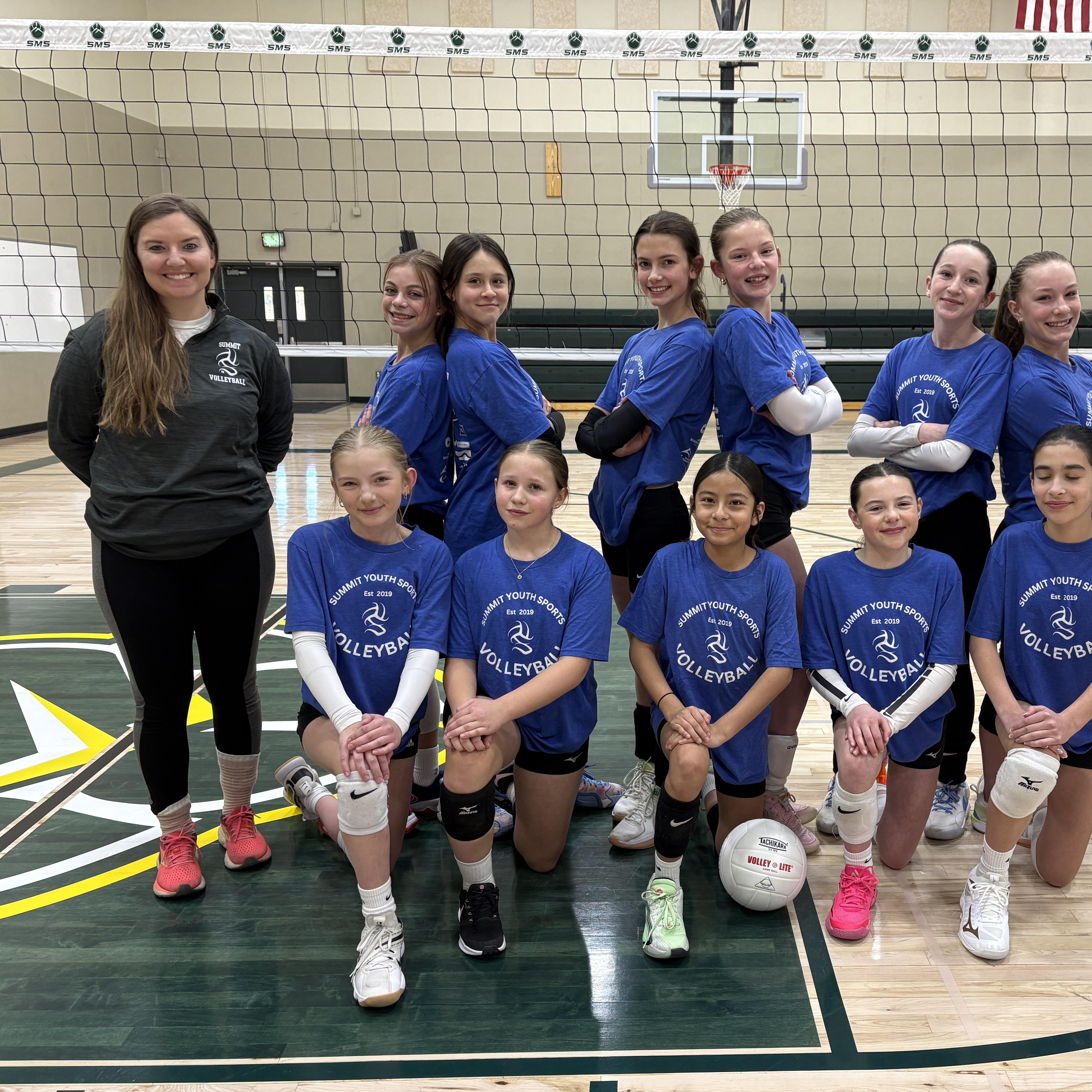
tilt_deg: -11.5
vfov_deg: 52.5
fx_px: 1106
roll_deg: +0.3
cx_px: 677
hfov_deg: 52.0
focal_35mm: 31
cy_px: 547
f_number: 1.6
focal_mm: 5.96
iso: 125
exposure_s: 1/91
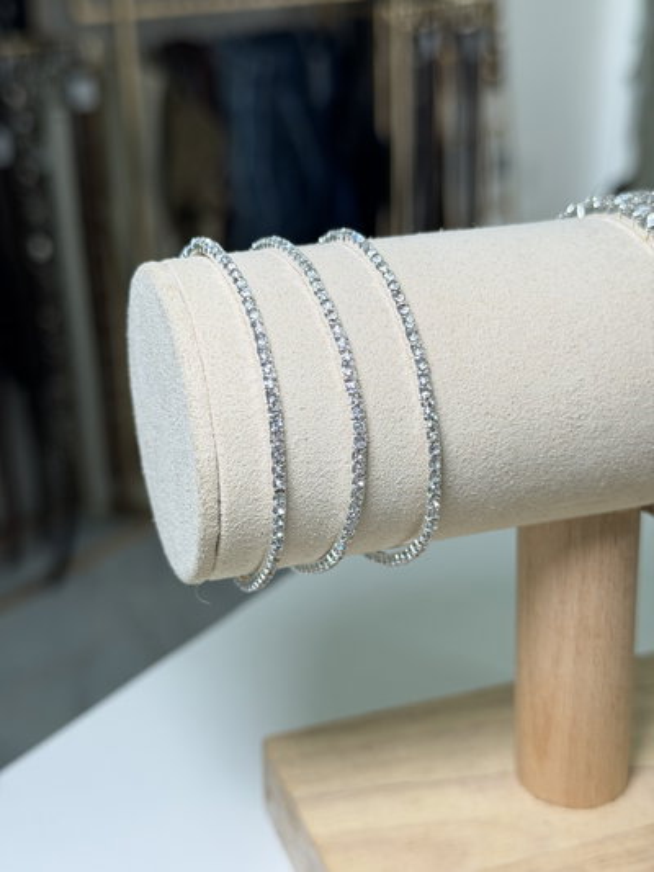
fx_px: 1209
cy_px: 436
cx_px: 327
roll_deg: +1.7
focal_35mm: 48
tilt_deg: -21.0
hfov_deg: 30.3
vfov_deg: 39.6
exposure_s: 1/180
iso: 64
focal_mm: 6.76
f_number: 1.78
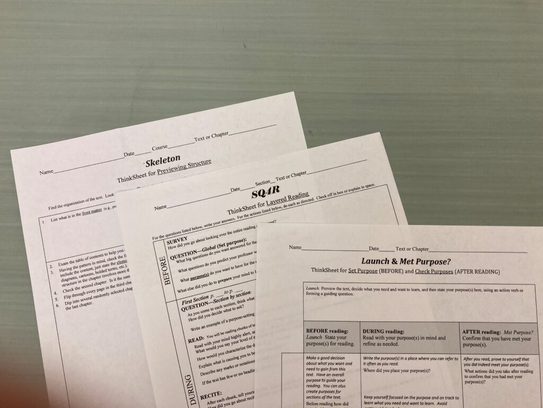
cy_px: 204
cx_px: 272
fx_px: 439
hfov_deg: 63.4
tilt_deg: -82.2
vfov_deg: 49.7
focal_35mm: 28
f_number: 1.8
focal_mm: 3.99
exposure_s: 1/60
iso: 80
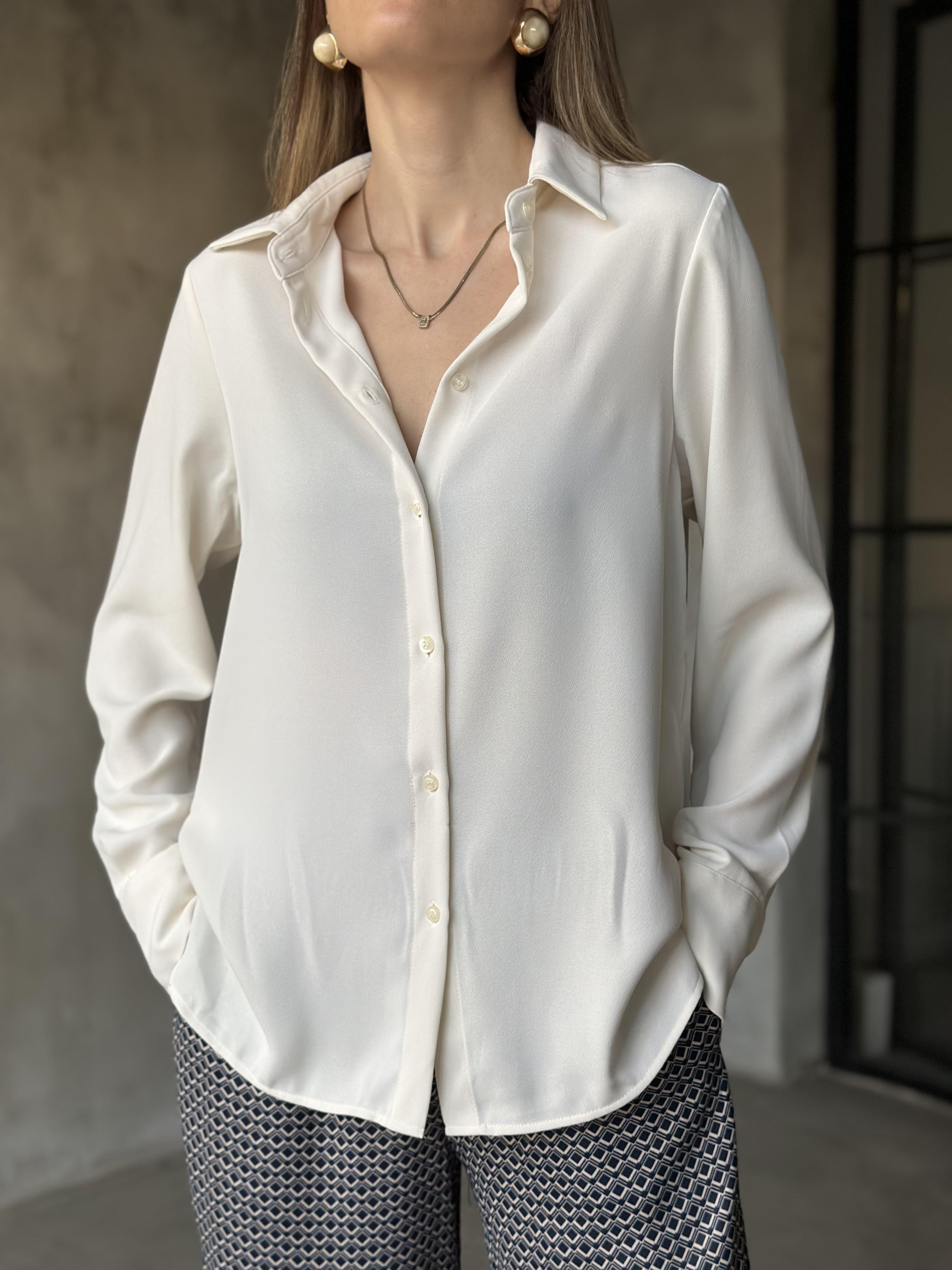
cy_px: 635
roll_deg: +0.1
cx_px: 476
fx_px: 1760
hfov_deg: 30.3
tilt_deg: -4.5
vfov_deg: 39.7
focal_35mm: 48
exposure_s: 1/106
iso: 125
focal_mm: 6.86
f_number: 1.78
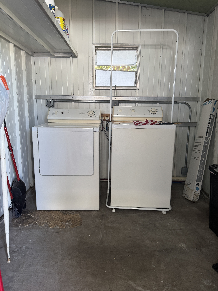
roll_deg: -0.2
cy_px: 146
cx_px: 109
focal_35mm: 24
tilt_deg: -10.5
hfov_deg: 56.8
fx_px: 202
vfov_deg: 71.6
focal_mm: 6.76
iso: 200
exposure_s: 1/104
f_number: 1.78
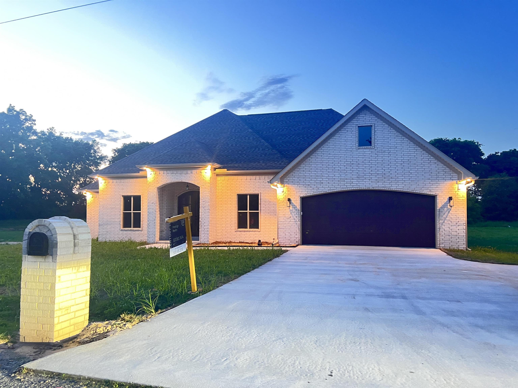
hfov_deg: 67.3
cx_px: 259
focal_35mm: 26
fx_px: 389
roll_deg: +0.3
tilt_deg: +1.7
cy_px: 194
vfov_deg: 53.1
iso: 800
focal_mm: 5.7
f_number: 1.5
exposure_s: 1/30
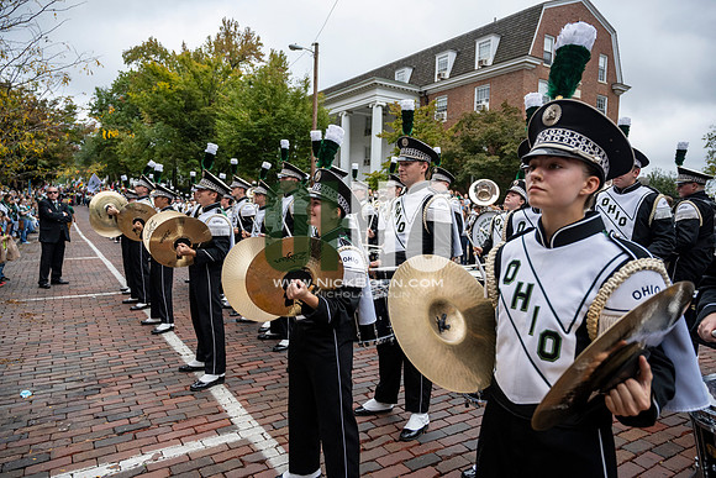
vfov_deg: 53.2
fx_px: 477
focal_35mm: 24
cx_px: 358
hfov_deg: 73.7
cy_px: 239
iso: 640
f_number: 4
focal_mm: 24
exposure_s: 1/1600
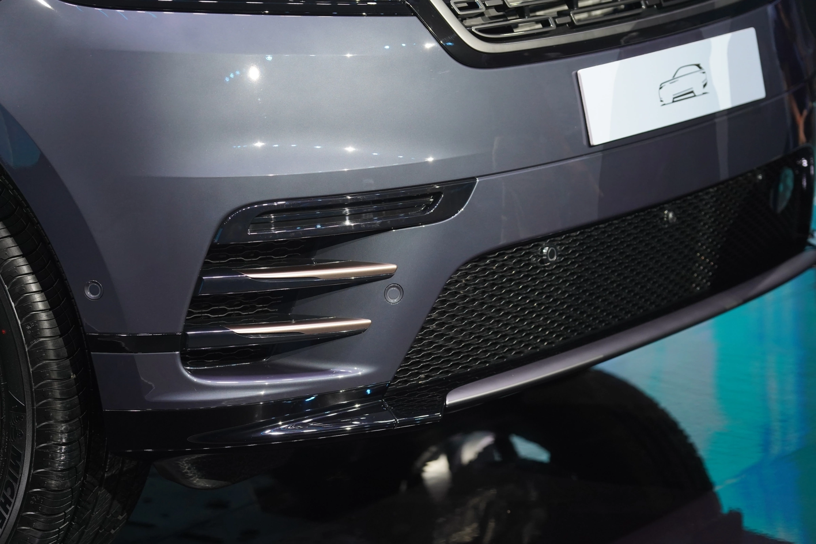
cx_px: 408
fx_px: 2788
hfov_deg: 16.7
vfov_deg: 11.1
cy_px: 272
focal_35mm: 123
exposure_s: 1/250
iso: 1600
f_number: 4
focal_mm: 123
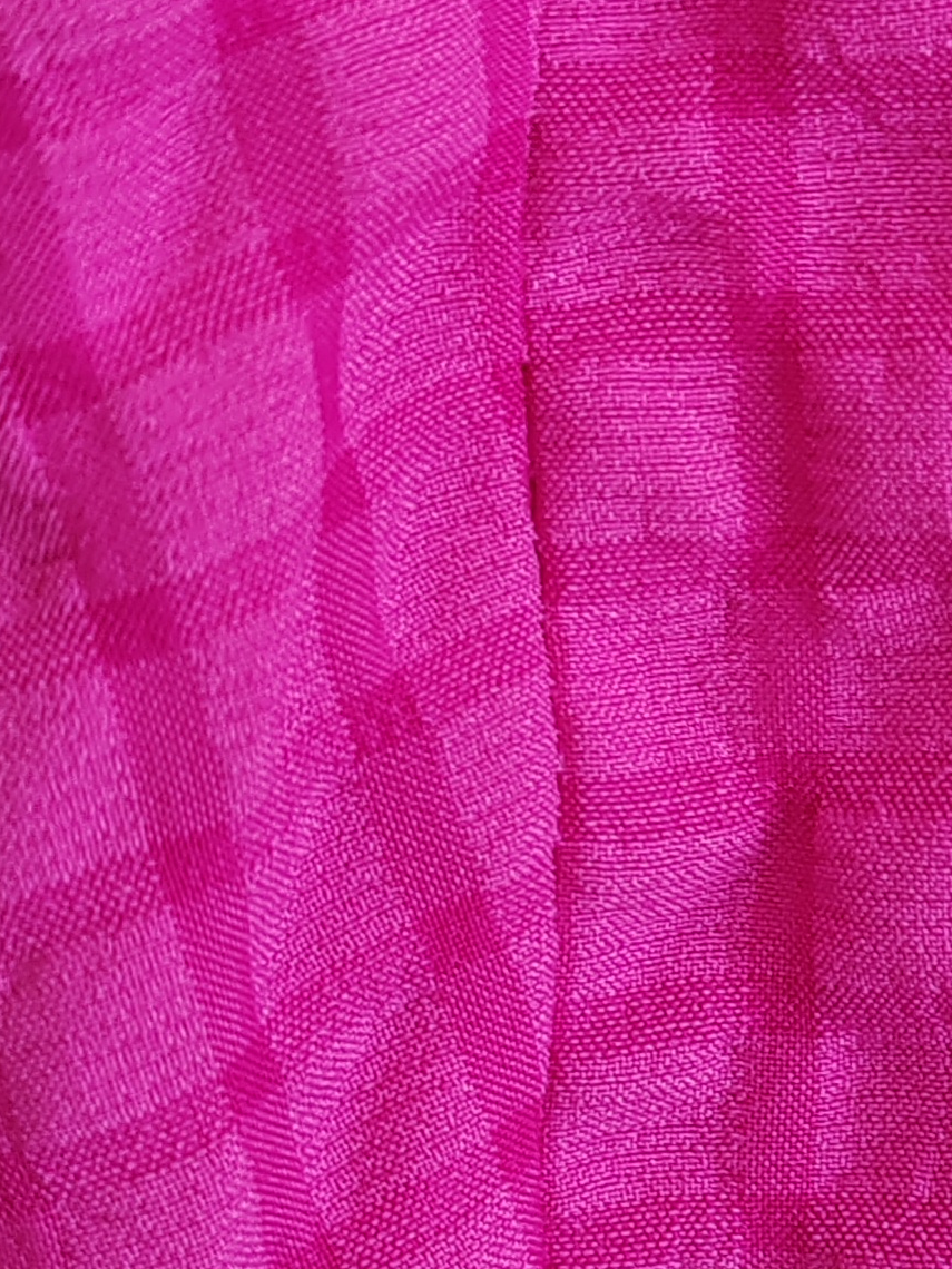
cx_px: 933
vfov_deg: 20.2
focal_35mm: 97
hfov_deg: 15.0
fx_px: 3557
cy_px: 808
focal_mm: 5.52
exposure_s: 1/100
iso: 400
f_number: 1.9
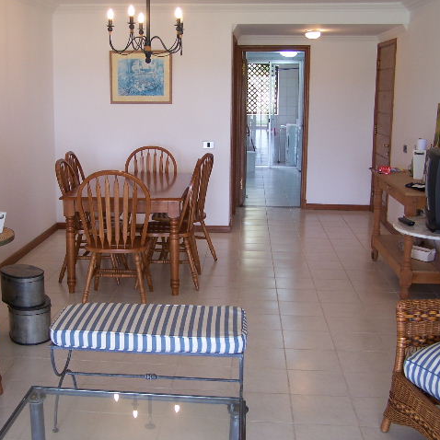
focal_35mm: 45
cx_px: 183
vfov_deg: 37.6
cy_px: 220
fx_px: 647
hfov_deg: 37.5
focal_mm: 6.3
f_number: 2.8
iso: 80
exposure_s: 1/30
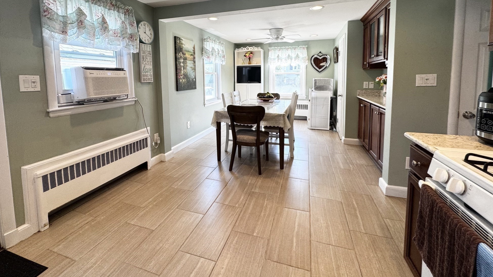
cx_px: 239
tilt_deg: -5.2
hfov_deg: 99.3
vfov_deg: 65.4
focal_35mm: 16
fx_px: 209
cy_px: 93
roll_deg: +0.4
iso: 80
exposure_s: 1/120
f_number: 2.2
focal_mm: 2.22
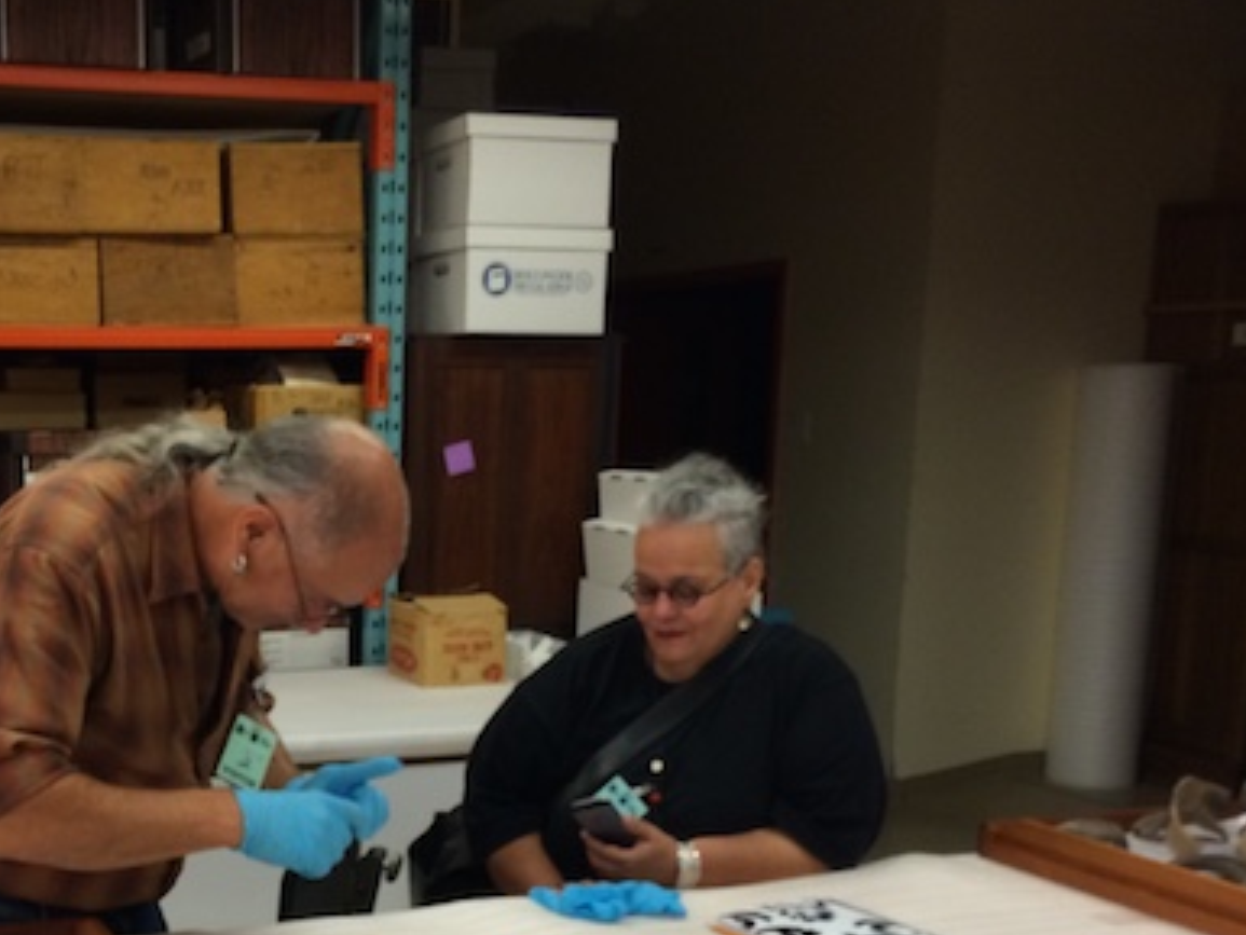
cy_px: 744
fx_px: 1764
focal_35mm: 49
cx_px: 243
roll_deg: -0.3
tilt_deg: -10.2
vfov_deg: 29.1
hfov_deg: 37.5
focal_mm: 4.15
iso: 80
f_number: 2.2
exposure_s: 1/30
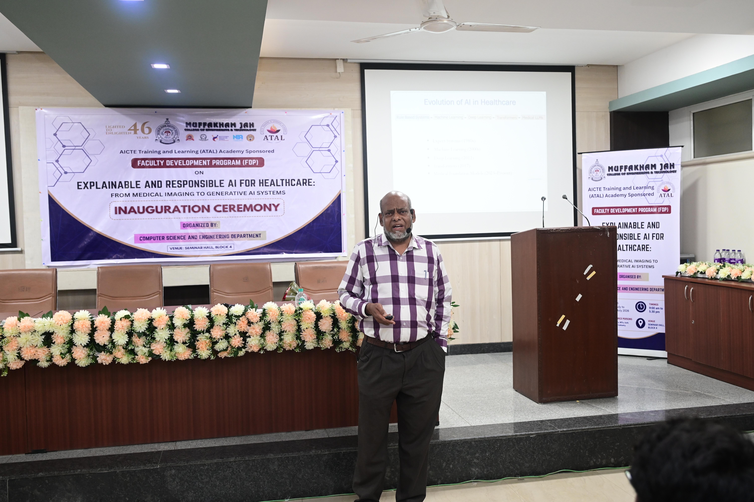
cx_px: 377
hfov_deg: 55.1
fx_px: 722
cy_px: 251
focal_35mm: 34
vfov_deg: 38.3
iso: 2500
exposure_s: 1/125
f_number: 4
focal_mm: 34.5
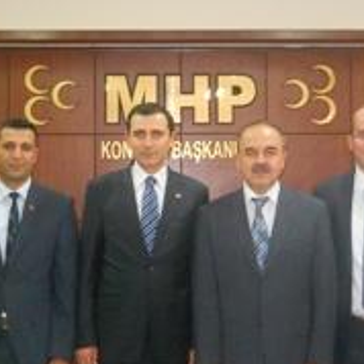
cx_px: 219
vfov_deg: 19.1
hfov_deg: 19.1
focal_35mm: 91
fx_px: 1083
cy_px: 190
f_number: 3.1
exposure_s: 1/30
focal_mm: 6.72
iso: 640
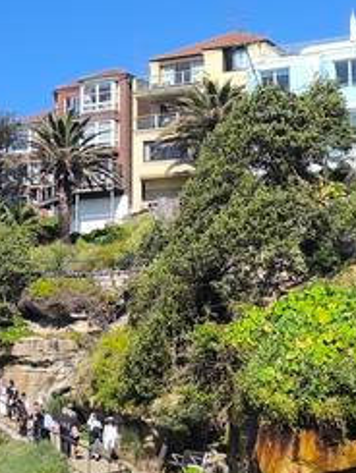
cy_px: 178
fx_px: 1233
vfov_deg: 21.7
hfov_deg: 15.8
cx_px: -68
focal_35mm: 90
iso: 50
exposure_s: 1/957
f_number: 1.65
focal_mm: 6.14
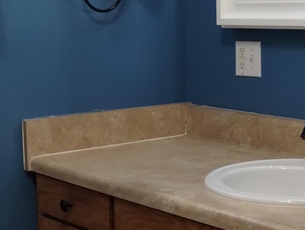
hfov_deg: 21.6
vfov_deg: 16.5
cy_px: 131
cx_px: 209
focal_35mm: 90
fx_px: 794
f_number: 1.8
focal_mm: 4.27
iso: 363
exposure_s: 1/40
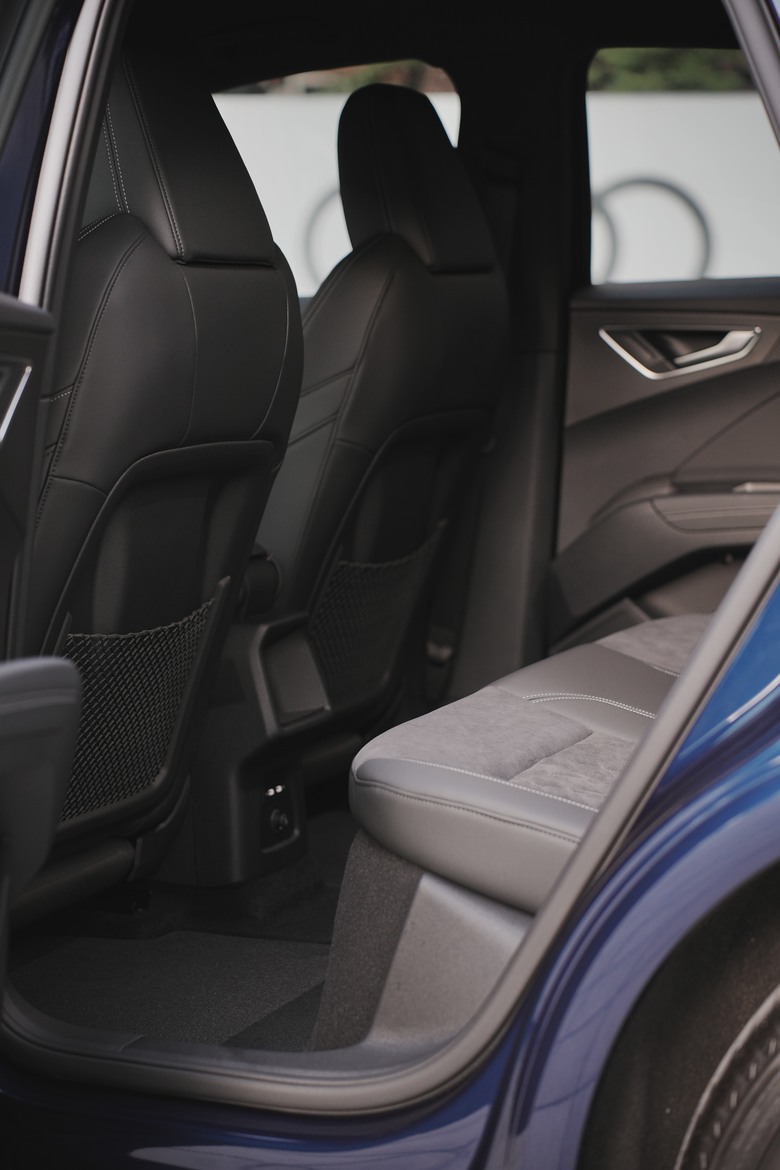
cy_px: 585
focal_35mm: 75
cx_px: 390
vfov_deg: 27.0
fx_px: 2437
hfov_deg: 18.2
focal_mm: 75
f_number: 2.8
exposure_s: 1/30
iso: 160
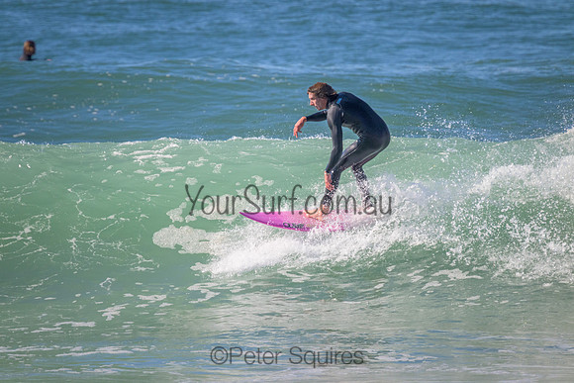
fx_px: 12758
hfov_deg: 2.6
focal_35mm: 800
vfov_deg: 1.7
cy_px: 192
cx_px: 287
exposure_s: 1/2000
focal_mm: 800
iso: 1800
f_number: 11
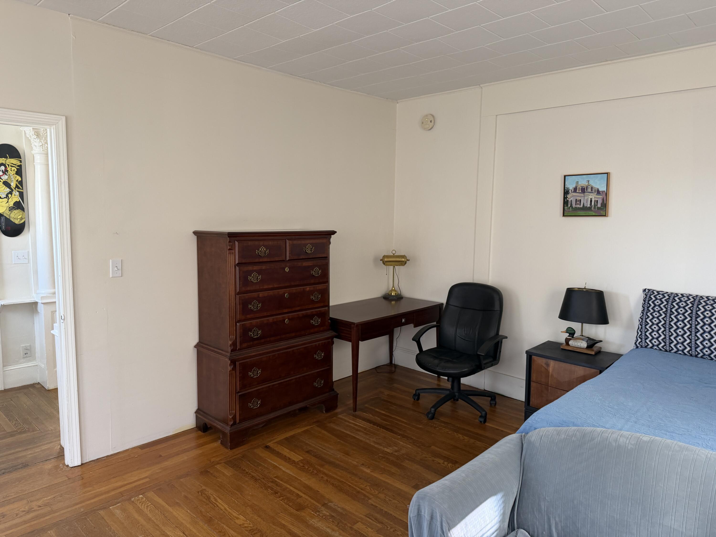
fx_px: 496
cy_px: 268
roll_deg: -1.9
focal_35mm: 24
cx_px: 358
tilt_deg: -8.4
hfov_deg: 71.6
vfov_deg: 56.8
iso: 200
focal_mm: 6.76
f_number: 1.78
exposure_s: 1/71
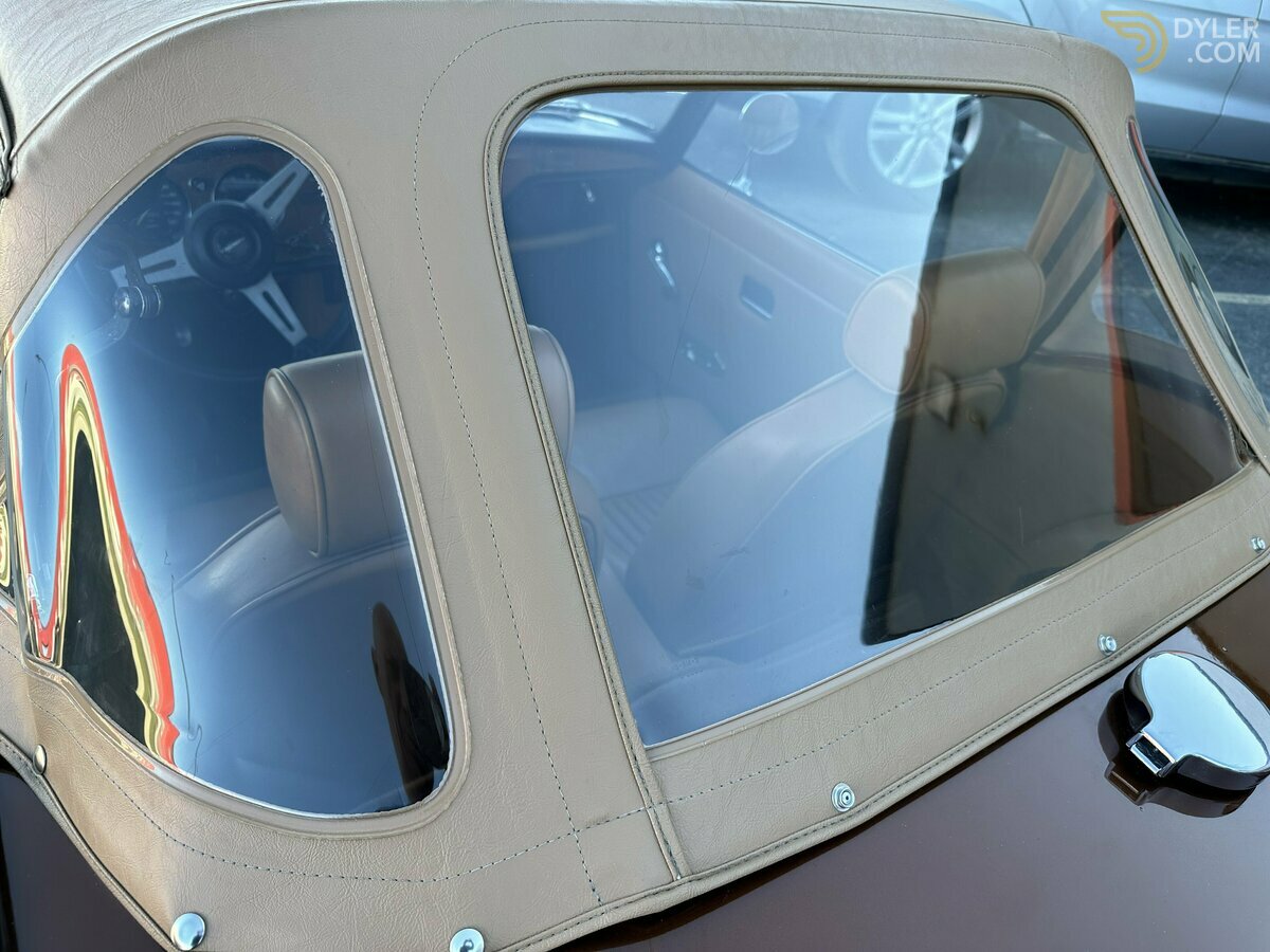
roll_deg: -8.5
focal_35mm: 24
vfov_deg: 56.8
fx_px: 881
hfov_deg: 71.6
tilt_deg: -34.6
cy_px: 476
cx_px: 635
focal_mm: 6.86
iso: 80
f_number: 1.78
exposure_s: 1/419
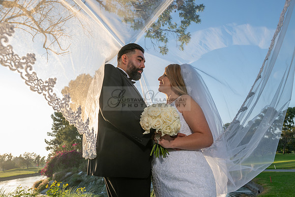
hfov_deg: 73.7
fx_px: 197
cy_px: 98
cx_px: 148
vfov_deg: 53.2
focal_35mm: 24
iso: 200
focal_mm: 24
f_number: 6.3
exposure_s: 1/250
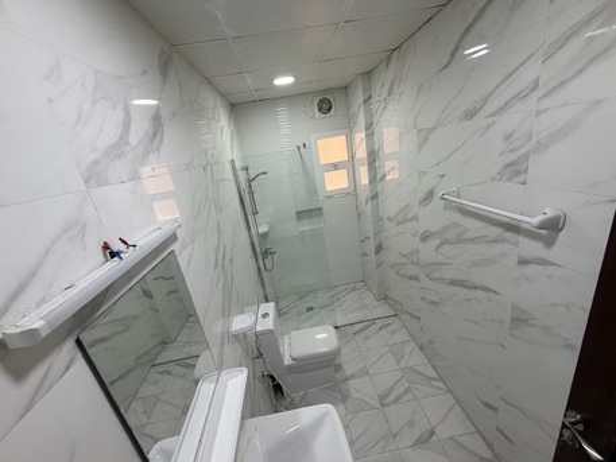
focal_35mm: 14
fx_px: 249
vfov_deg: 85.7
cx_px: 308
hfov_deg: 102.0
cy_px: 231
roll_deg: +10.7
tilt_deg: -16.9
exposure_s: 1/100
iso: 160
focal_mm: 2.22
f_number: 2.2
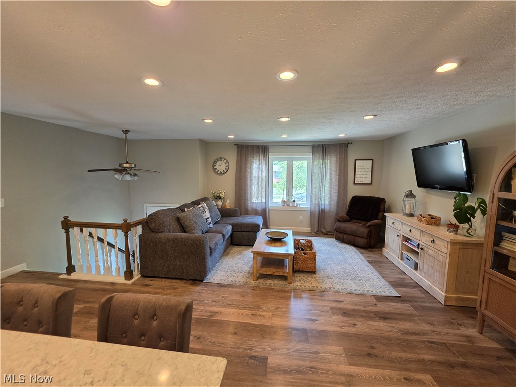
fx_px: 194
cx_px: 258
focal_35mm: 13
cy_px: 194
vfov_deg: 89.9
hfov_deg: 106.2
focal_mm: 2.2
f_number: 1.9
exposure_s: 1/120
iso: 250
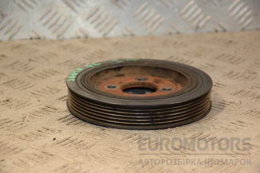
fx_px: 921
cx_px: 130
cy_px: 86
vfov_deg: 10.8
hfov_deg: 16.1
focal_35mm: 128
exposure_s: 1/160
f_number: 5.6
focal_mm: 85
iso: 800
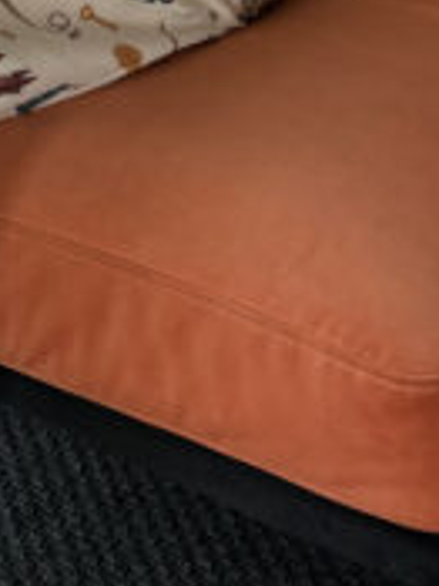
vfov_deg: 16.9
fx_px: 1862
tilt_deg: -19.1
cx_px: 355
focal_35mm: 110
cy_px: -161
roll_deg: -0.3
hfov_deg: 13.4
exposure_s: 1/121
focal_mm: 6.76
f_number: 1.78
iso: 200
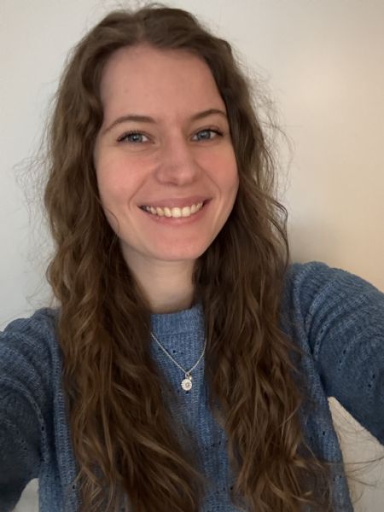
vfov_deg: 60.0
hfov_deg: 46.8
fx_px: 444
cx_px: 192
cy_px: 256
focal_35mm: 30
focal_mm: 2.69
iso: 640
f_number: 1.9
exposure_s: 1/17
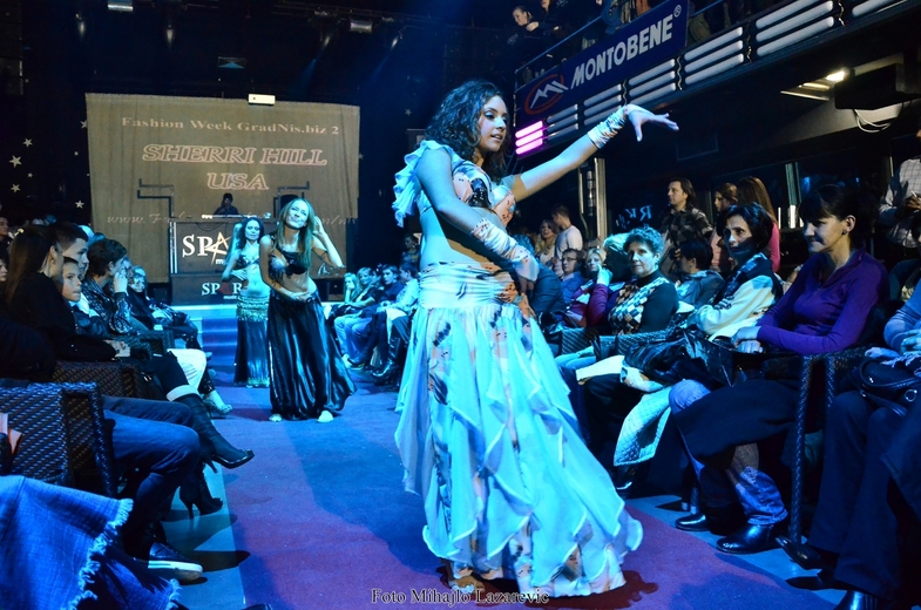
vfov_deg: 47.7
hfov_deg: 67.5
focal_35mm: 27
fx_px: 689
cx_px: 460
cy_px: 305
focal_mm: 18
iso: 4000
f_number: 4
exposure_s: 1/100
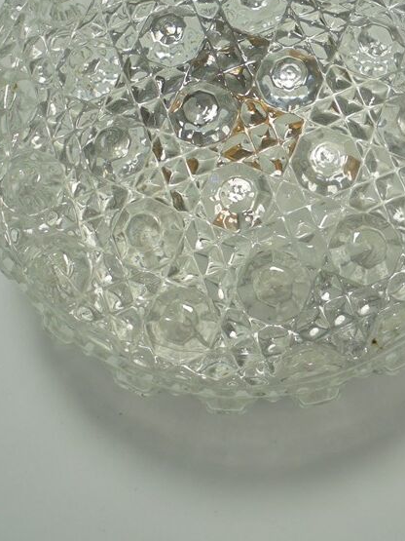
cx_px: 255
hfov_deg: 30.7
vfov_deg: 39.3
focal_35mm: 47
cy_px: 130
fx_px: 733
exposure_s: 1/125
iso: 100
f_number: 3.7
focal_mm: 5.3
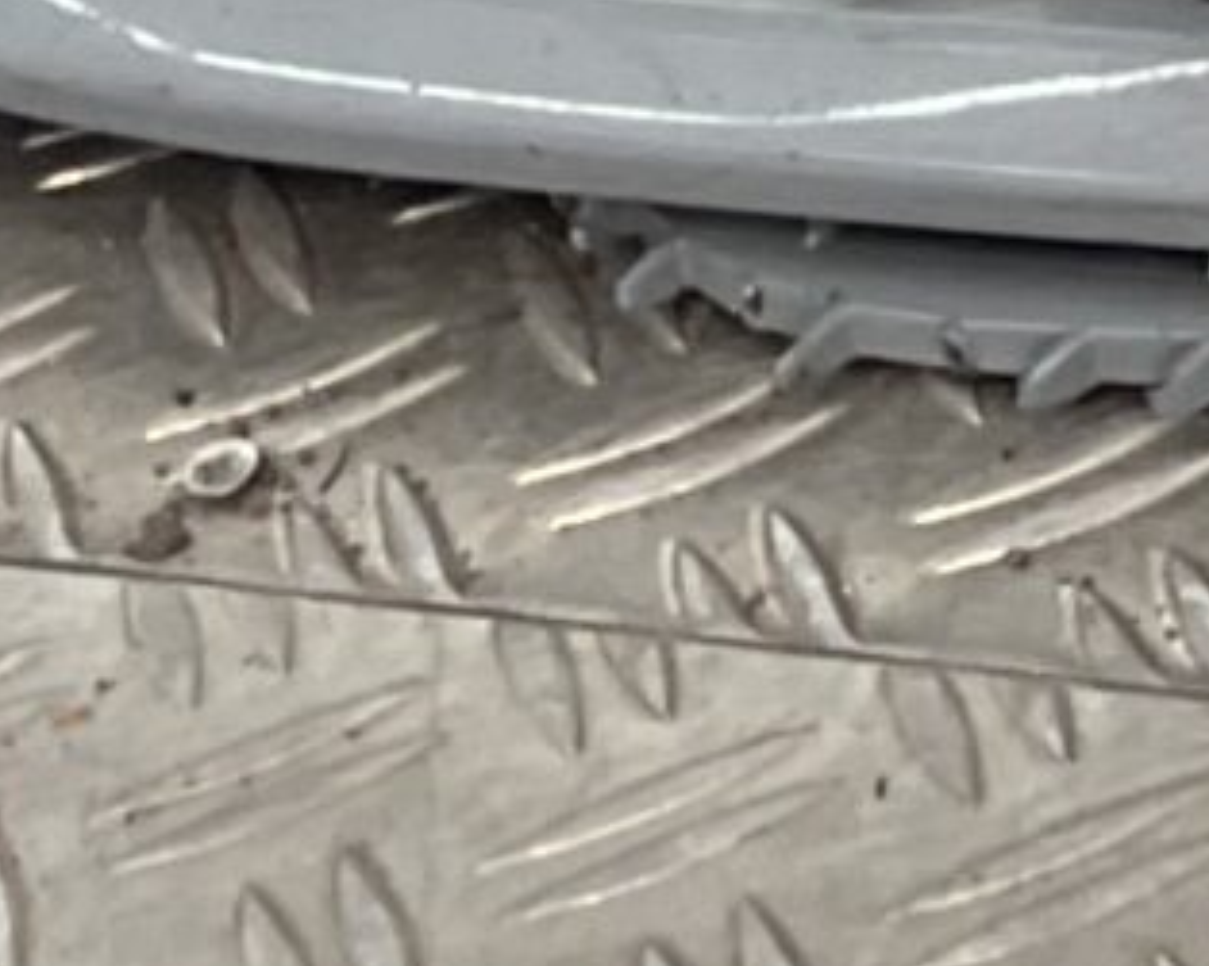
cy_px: -2055
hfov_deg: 8.0
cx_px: 2364
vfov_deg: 6.1
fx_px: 8263
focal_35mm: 231
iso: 16
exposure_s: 1/101
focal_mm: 3
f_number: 1.8
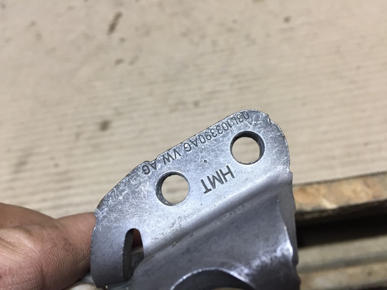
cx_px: 194
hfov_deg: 61.7
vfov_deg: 48.2
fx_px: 324
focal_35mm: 29
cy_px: 145
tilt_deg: -54.1
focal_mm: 4.15
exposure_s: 1/33
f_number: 2.2
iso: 64
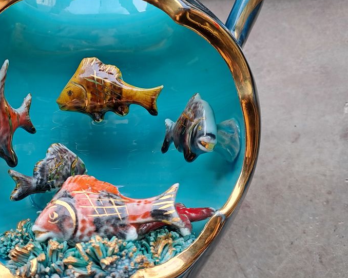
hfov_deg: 49.6
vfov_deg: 41.1
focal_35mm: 36
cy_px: 152
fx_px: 371
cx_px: 121
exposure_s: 1/120
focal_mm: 4.65
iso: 40
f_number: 1.8
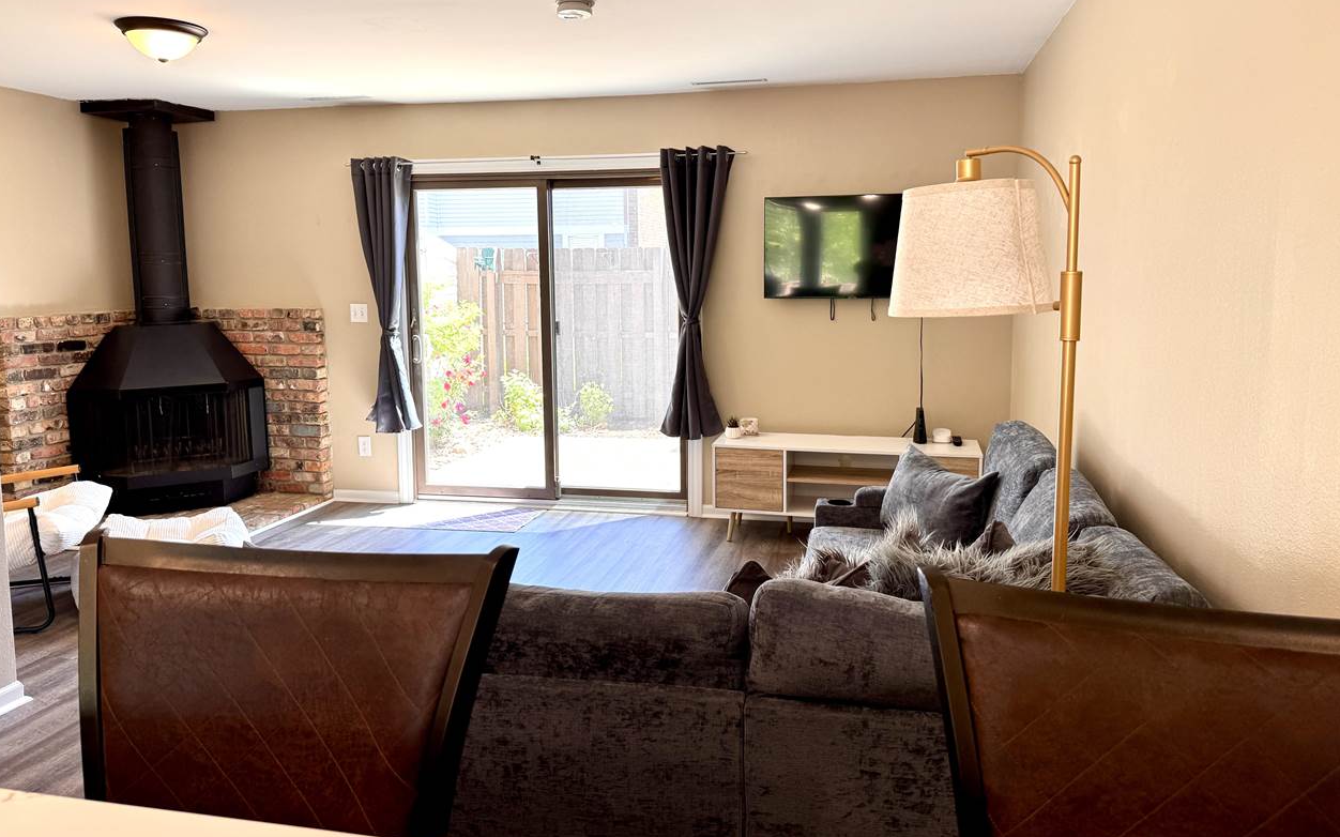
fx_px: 949
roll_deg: +0.4
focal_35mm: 26
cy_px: 368
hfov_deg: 70.4
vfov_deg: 47.5
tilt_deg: -6.3
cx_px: 675
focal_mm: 6.76
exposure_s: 1/120
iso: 80
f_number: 1.78
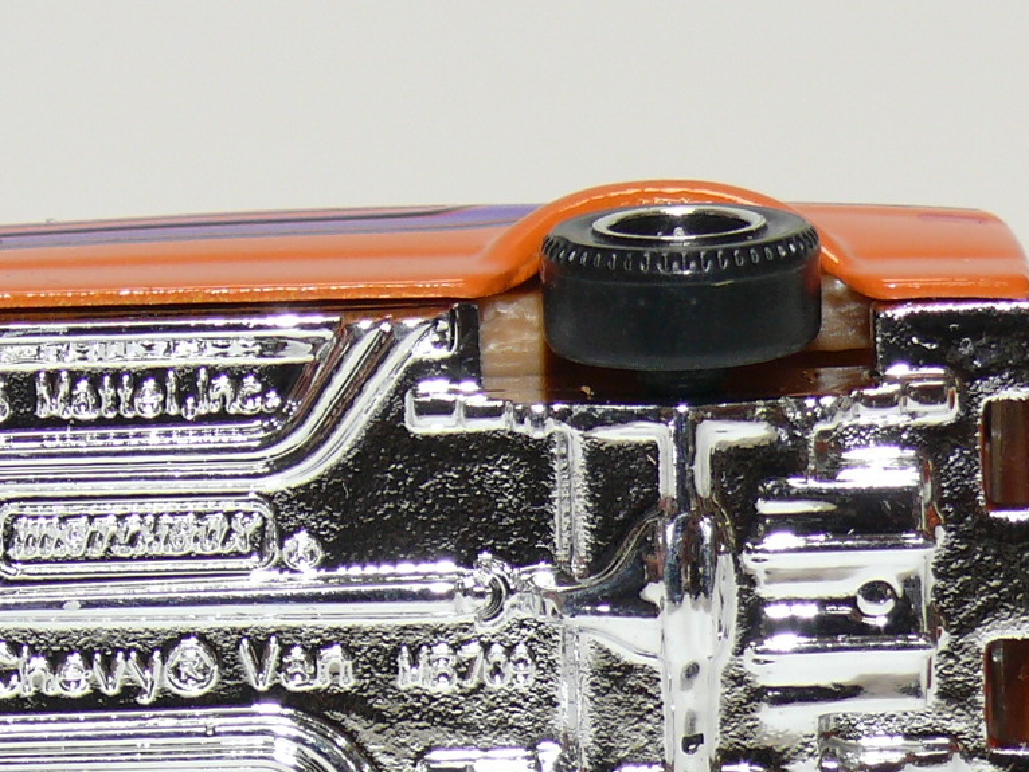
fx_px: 6334
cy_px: 508
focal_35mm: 213
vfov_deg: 7.0
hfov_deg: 9.3
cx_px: 330
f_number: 4
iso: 100
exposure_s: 1/30
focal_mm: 13.3
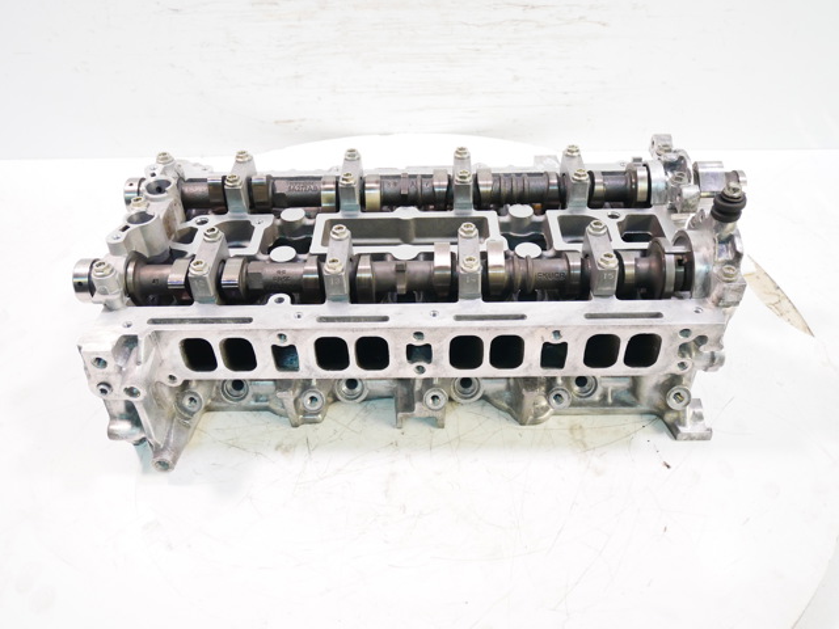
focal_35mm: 30
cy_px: 314
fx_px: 727
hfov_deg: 60.0
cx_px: 420
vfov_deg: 46.8
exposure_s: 1/60
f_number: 3.8
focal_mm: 15
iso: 1000
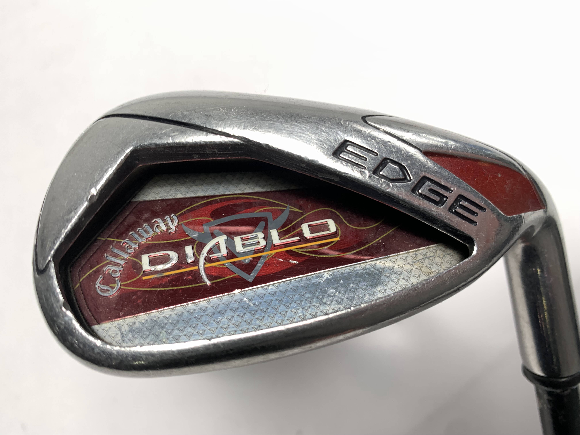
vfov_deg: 53.1
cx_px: 290
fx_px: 436
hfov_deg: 67.3
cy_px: 218
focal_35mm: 26
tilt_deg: -72.5
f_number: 1.8
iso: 25
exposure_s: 1/121
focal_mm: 4.25
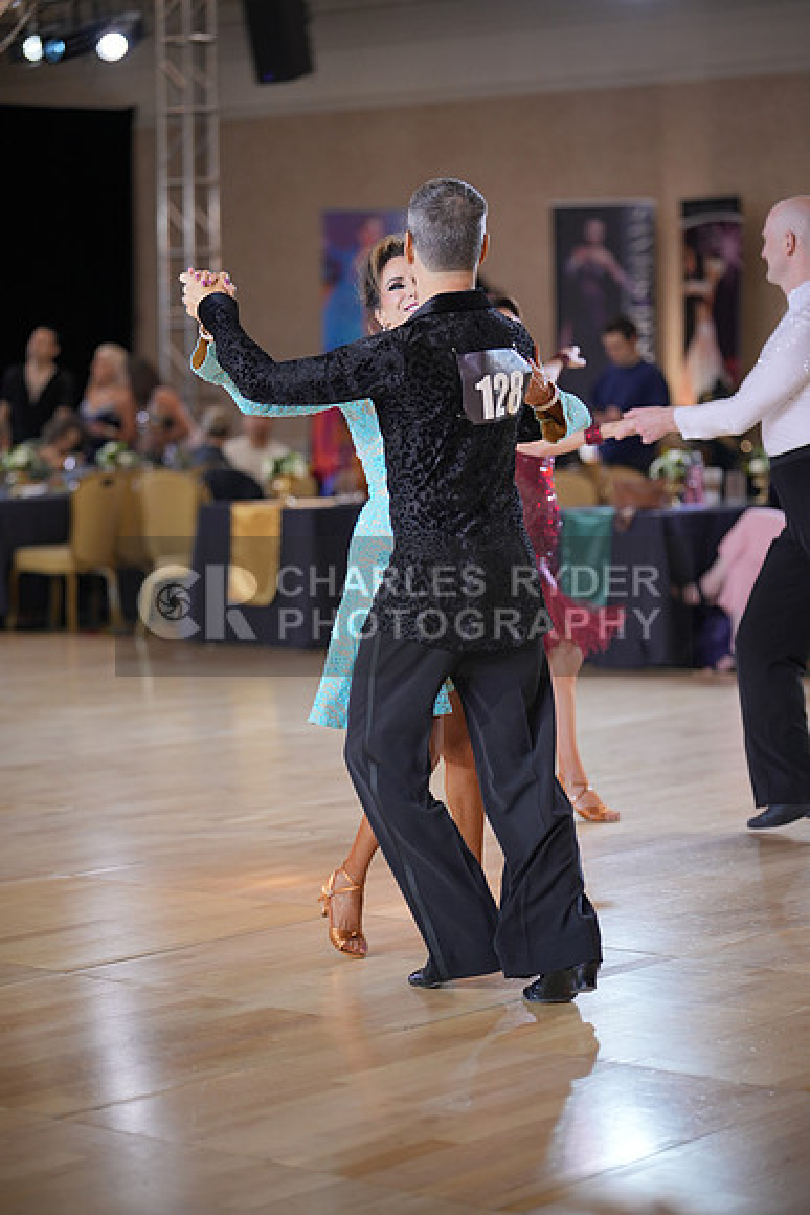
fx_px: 2968
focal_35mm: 88
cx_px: 405
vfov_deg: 23.1
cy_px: 608
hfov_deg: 15.5
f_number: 2
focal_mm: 88
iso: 800
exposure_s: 1/500
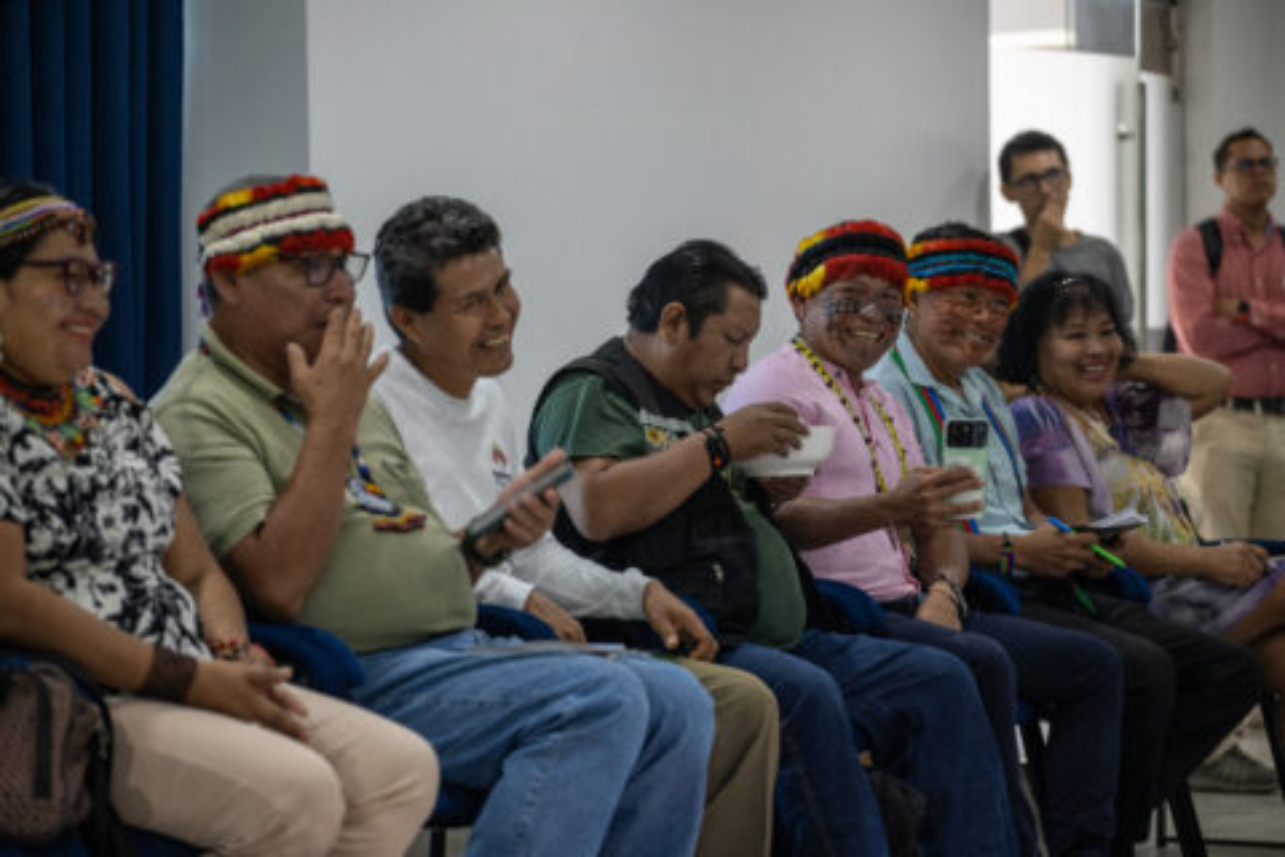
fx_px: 4212
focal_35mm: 118
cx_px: 642
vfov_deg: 11.6
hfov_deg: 17.3
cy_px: 428
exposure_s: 1/80
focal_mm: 118
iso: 2000
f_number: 4
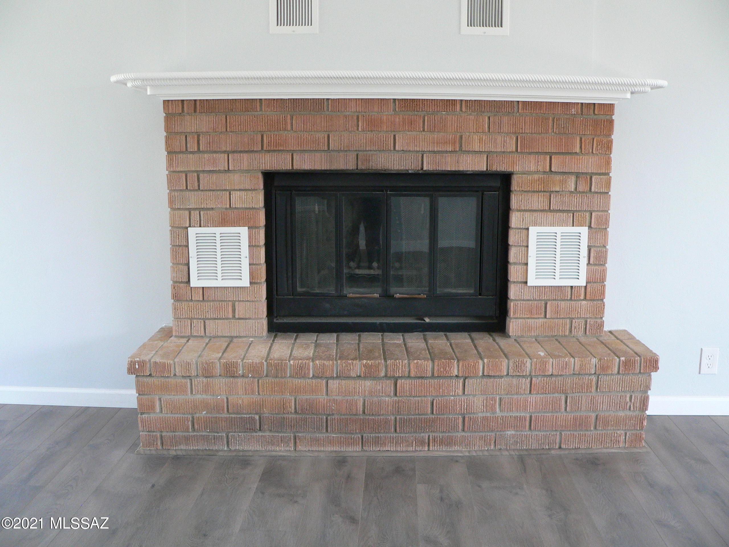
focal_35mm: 36
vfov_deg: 39.7
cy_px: 274
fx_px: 758
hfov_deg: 51.4
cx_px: 364
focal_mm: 6
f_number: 2.8
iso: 200
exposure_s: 1/60
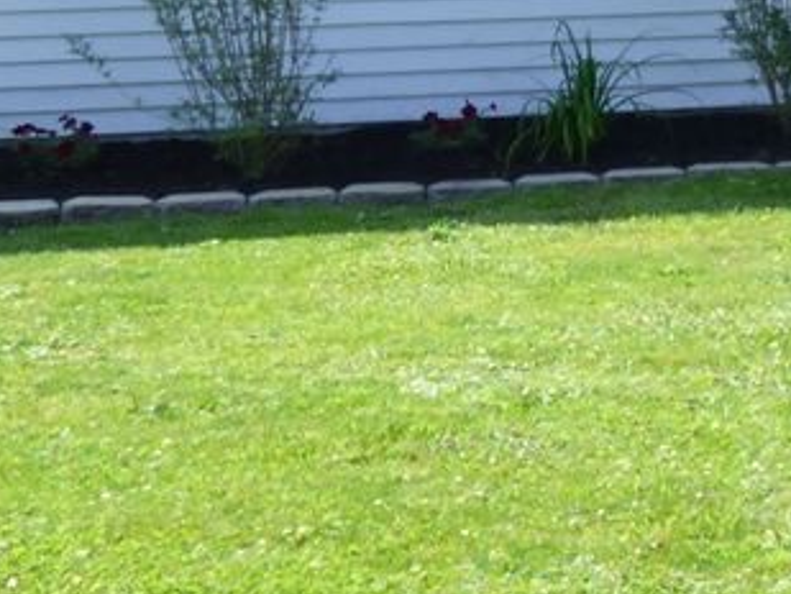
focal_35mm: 160
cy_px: -160
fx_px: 3658
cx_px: 1528
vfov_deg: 9.1
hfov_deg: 11.3
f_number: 3.4
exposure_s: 1/400
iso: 100
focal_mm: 5.78
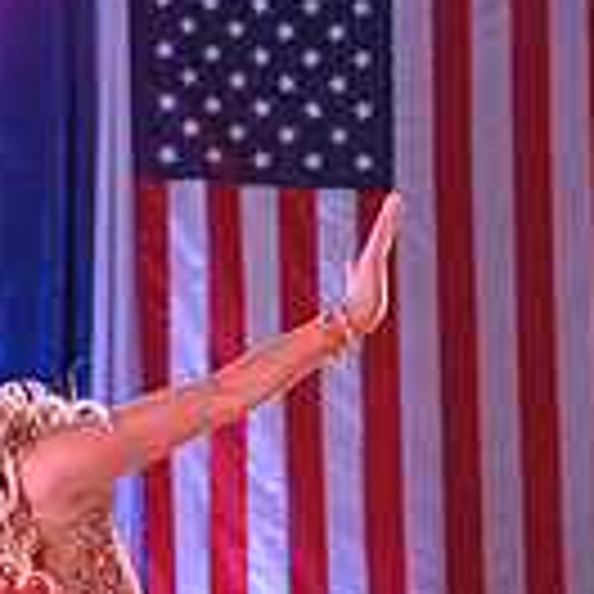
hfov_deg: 6.7
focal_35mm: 262
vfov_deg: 6.6
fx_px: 5086
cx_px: -25
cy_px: 990
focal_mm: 70
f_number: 4.5
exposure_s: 1/200
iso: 1600
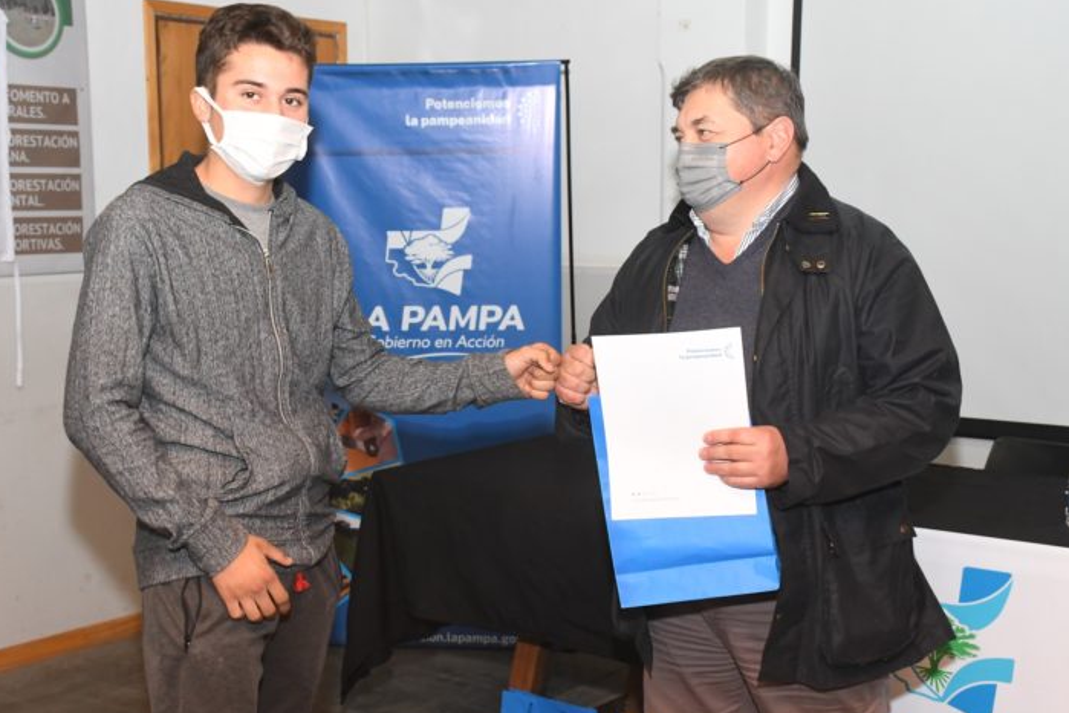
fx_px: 1663
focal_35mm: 56
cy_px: 363
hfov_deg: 35.6
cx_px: 496
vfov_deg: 24.2
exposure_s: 1/200
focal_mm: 34
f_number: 8
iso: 3200
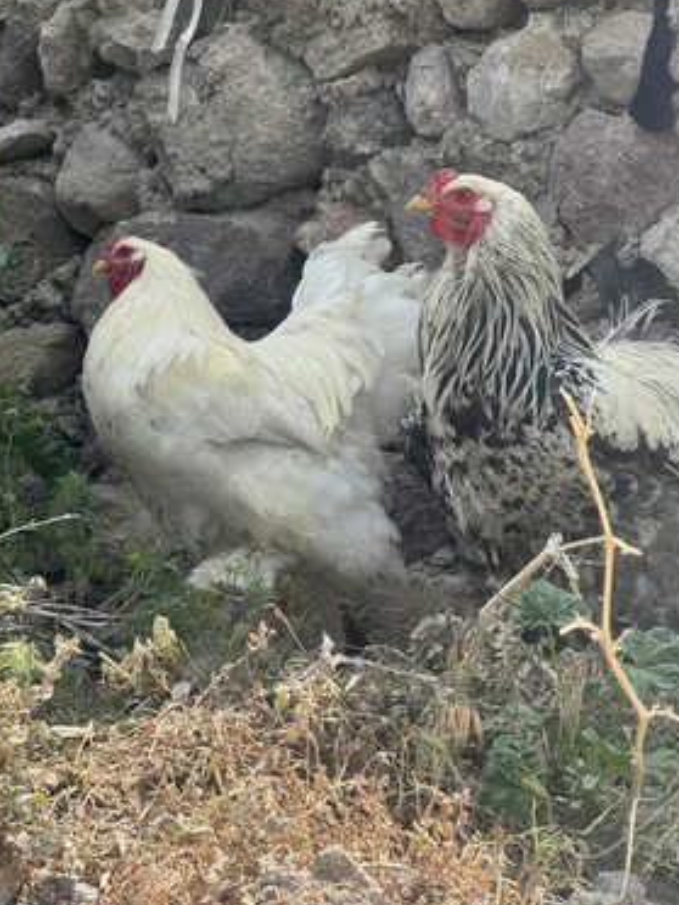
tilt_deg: +6.9
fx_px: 3374
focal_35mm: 129
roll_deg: +3.2
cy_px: 455
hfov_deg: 11.5
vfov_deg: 15.3
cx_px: 341
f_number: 2.8
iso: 50
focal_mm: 15.66
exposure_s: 1/537
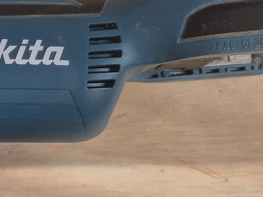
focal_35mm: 66
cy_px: 75
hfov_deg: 28.0
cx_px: 15
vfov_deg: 22.2
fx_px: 501
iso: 640
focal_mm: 5.4
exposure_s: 1/100
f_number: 1.8
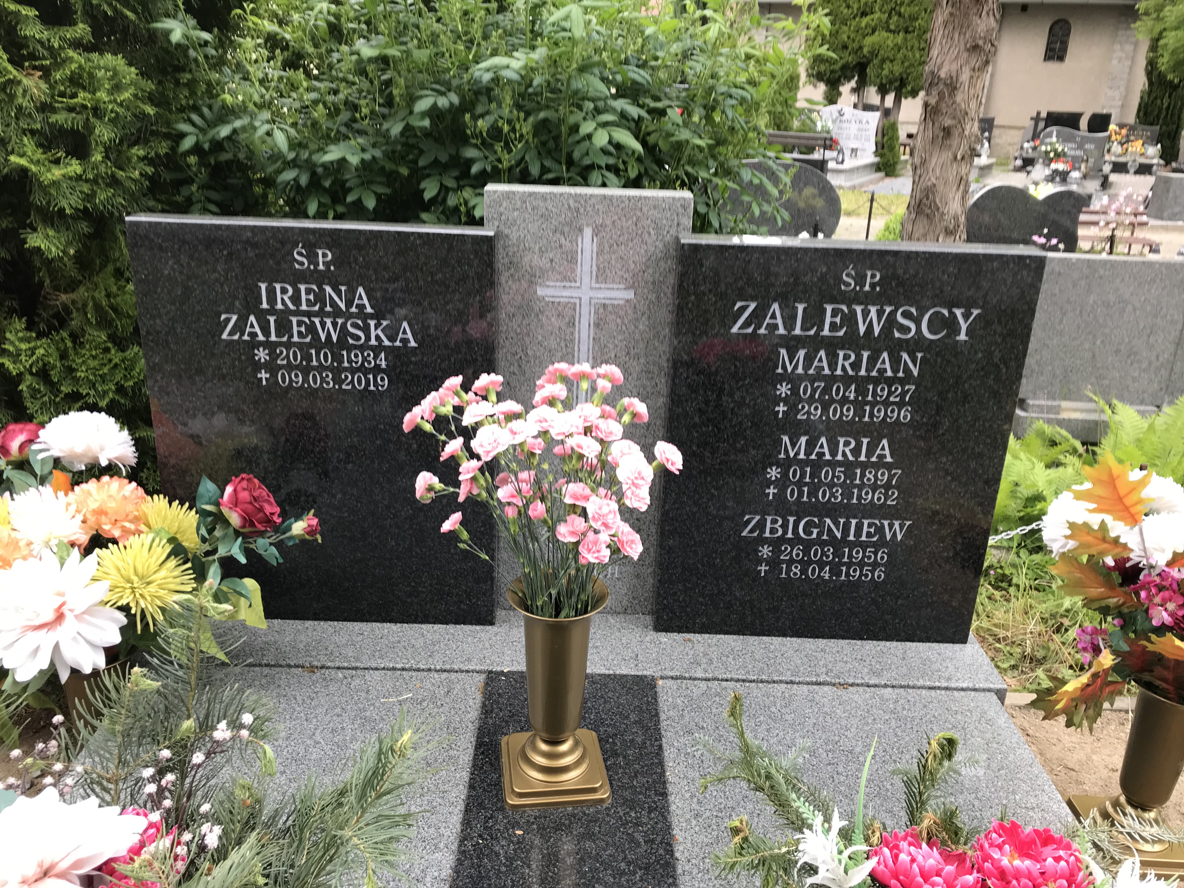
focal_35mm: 28
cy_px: 444
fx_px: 958
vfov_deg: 49.7
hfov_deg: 63.4
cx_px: 592
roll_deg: -3.1
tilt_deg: -18.6
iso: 20
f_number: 1.8
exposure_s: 1/109
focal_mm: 3.99
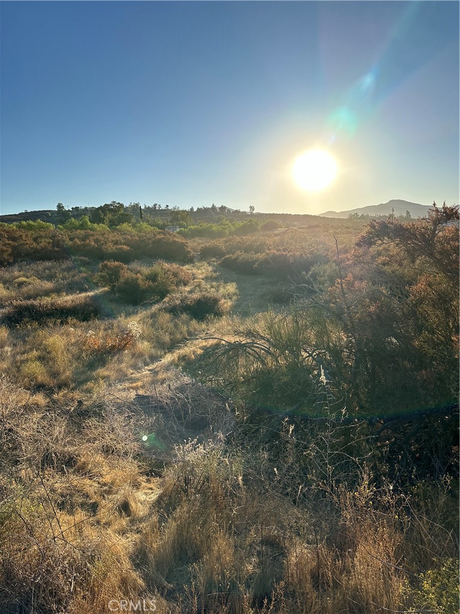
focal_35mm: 24
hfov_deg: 56.8
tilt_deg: -6.8
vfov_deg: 71.6
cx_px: 230
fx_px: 425
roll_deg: +5.7
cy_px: 307
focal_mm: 6.86
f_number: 1.78
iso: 80
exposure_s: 1/4348
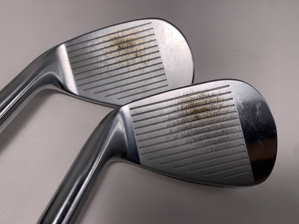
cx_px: 150
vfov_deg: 53.1
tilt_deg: -52.2
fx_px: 225
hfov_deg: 67.3
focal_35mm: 26
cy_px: 112
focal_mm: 4.25
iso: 25
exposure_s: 1/1332
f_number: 1.8
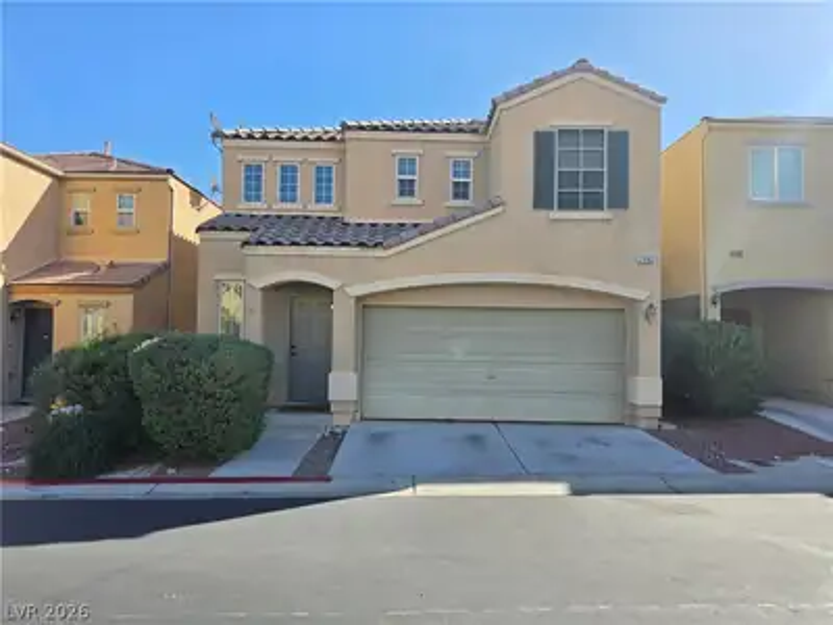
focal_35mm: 23
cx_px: 416
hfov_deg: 73.9
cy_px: 312
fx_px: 553
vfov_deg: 58.9
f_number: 1.4
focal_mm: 6.5
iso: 64
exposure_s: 1/4055
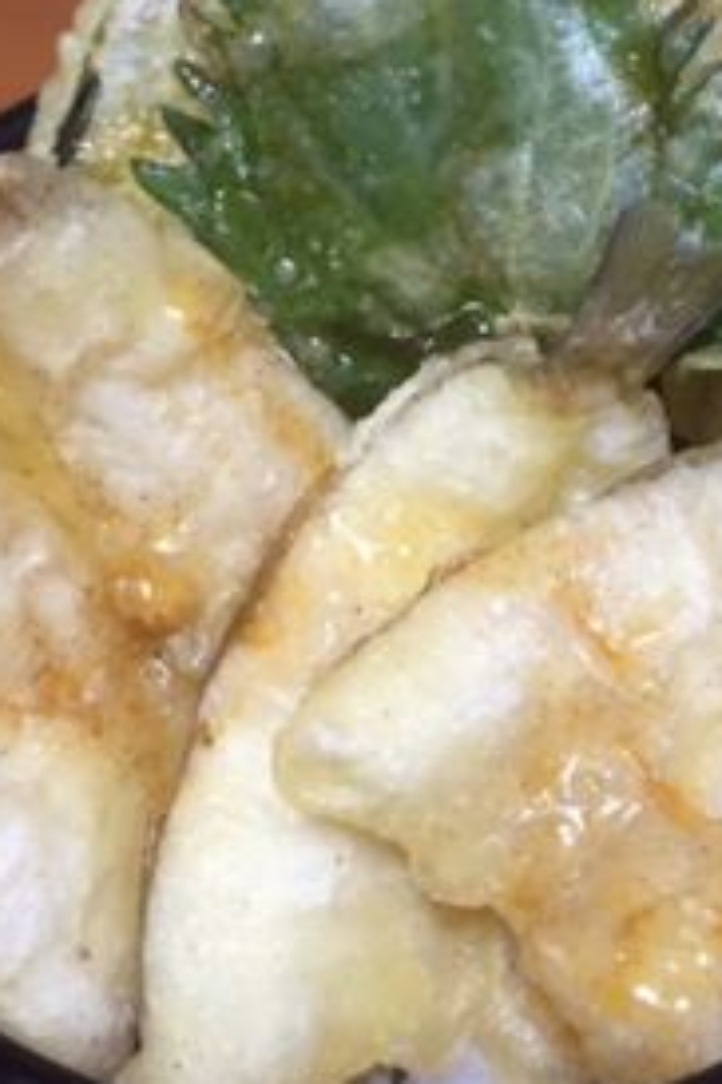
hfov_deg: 25.5
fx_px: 1594
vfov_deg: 37.5
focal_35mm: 53
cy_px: 480
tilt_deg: -55.4
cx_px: 421
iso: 100
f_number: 2.2
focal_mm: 4.15
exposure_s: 1/30
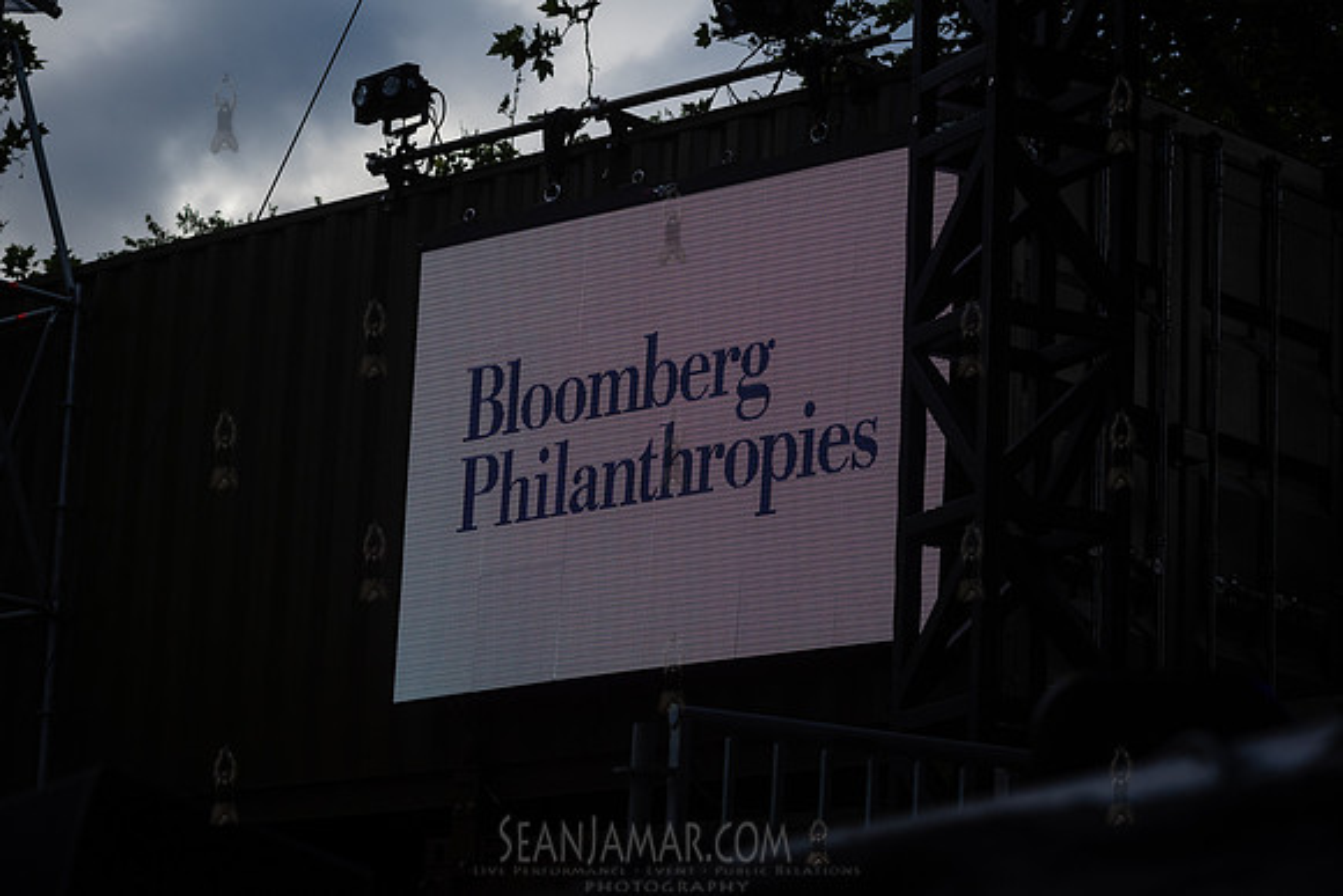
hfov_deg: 18.3
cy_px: 448
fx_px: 4179
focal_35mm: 112
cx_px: 672
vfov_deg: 12.2
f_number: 5.6
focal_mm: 112
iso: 1000
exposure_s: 1/3200
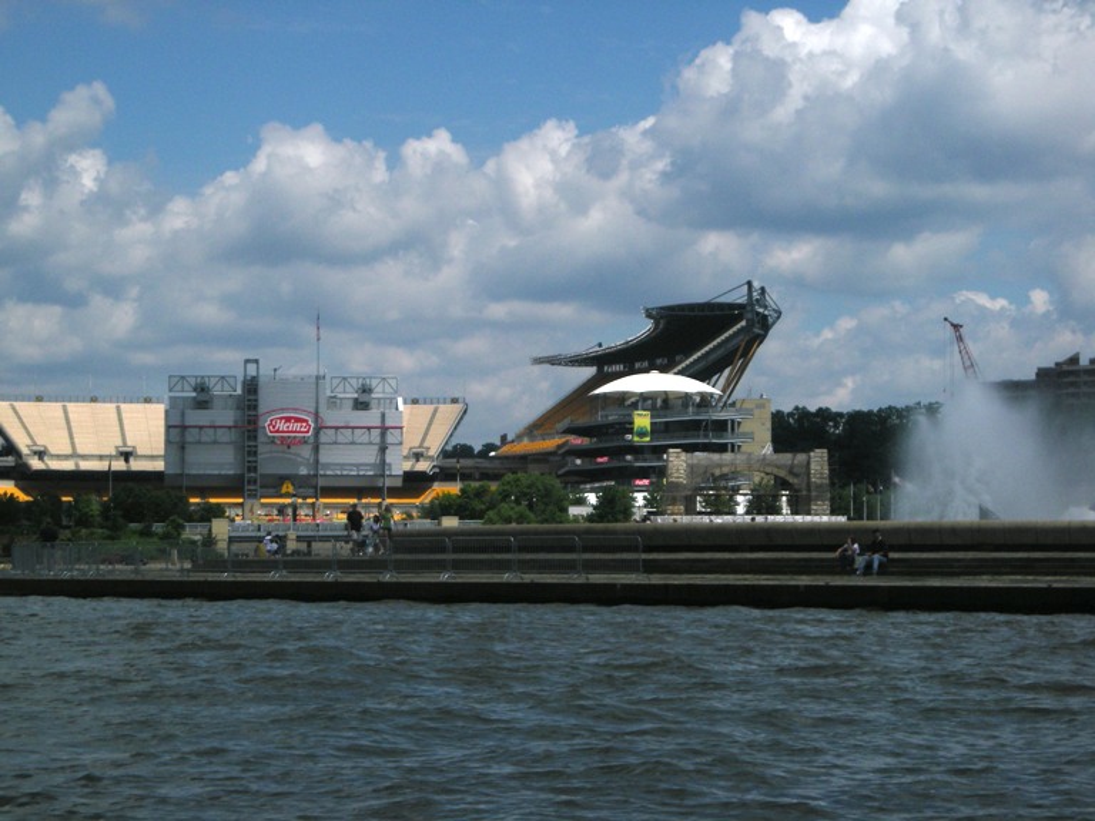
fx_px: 3321
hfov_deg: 18.7
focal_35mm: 105
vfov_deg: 14.1
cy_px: 410
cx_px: 548
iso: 50
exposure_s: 1/488
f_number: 9.4
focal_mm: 17.1
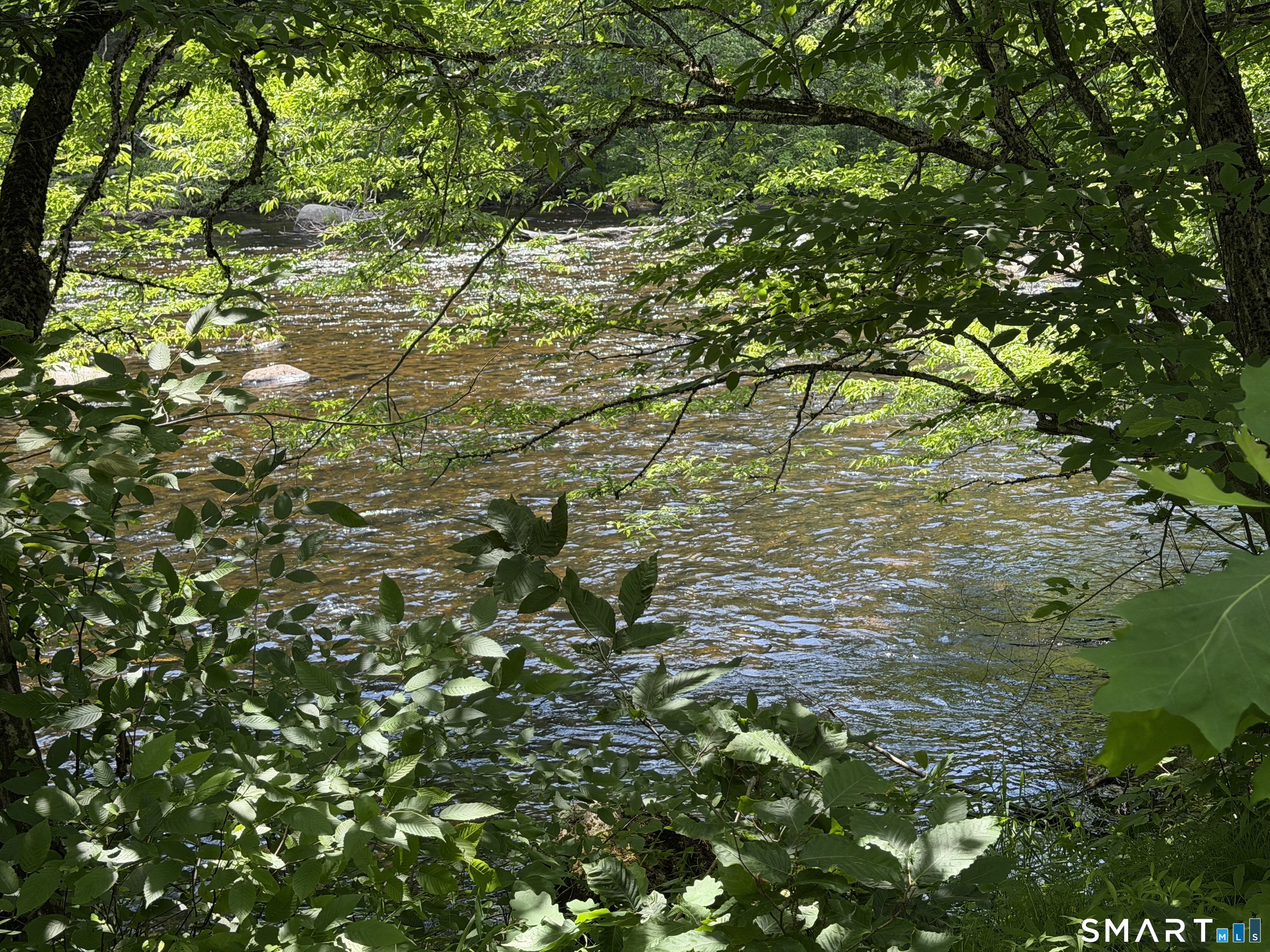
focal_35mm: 48
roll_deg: +1.9
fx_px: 1761
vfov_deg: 30.3
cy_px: 476
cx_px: 635
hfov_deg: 39.7
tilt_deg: -13.2
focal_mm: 6.76
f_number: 1.78
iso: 64
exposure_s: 1/509
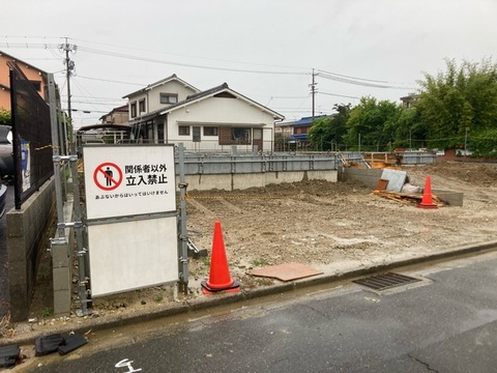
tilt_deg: -3.7
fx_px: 402
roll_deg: -0.8
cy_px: 186
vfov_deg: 49.7
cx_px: 248
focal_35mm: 28
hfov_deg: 63.4
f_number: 1.8
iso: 32
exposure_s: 1/121
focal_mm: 3.99
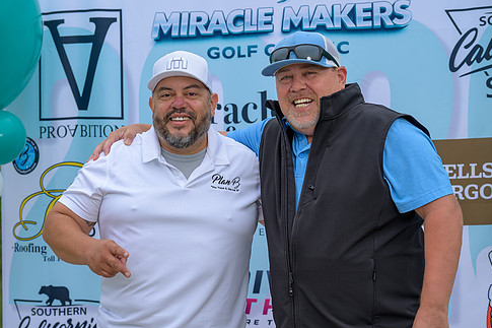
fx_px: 1079
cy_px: 179
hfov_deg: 25.7
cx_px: 254
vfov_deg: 17.3
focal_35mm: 79
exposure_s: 1/200
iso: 125
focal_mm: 66
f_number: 4
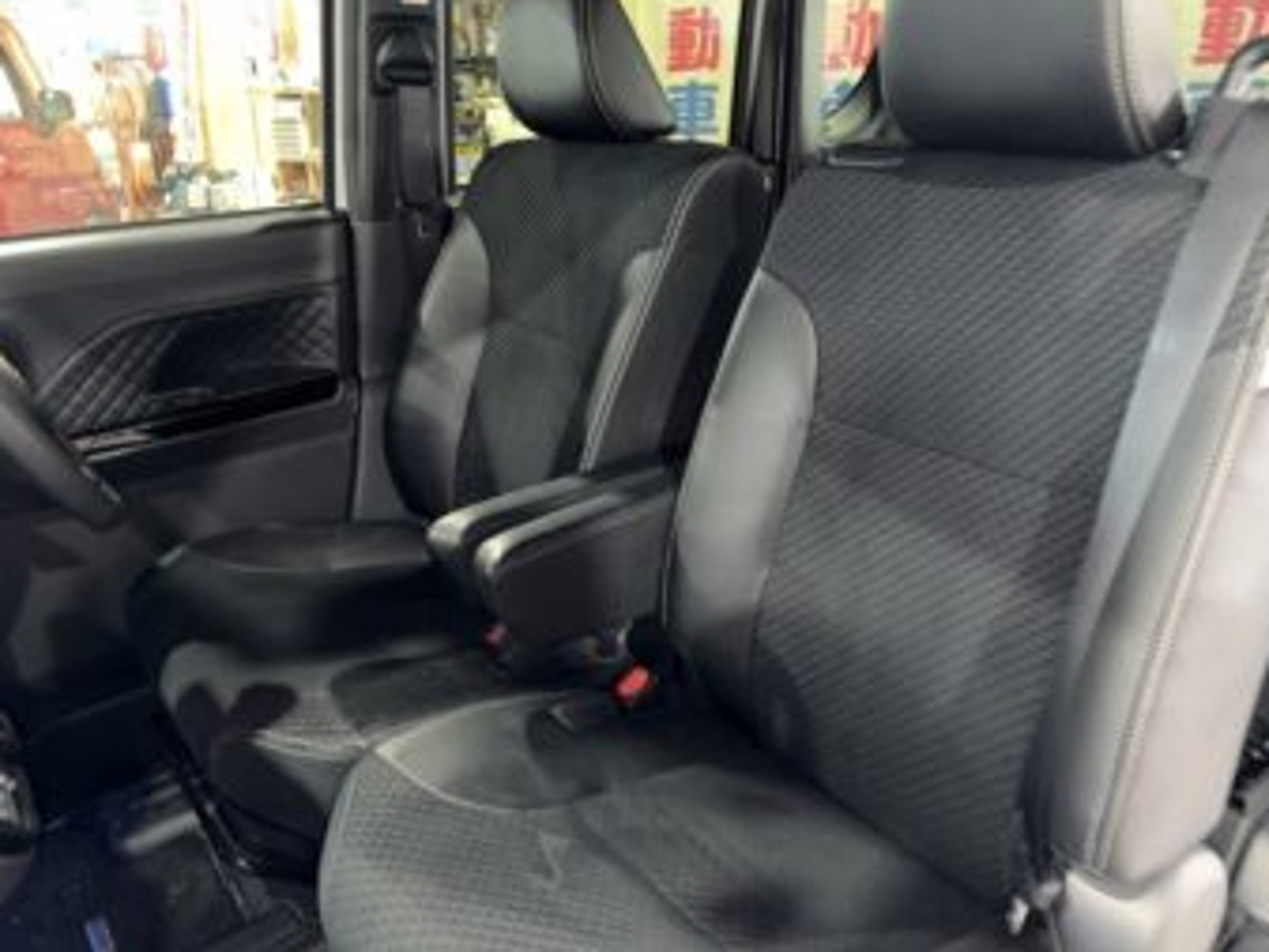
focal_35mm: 27
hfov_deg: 65.3
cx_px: 629
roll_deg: +0.9
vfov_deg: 51.4
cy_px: 461
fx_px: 990
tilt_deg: -20.2
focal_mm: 5.96
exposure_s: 1/4
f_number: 1.6
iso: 100
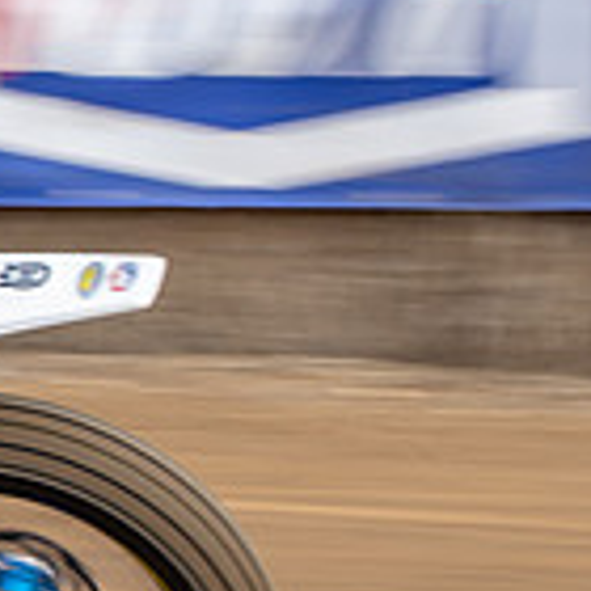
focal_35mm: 400
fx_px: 7726
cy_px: 140
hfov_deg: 4.3
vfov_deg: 4.4
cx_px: -629
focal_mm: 66
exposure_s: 1/100
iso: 160
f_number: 11
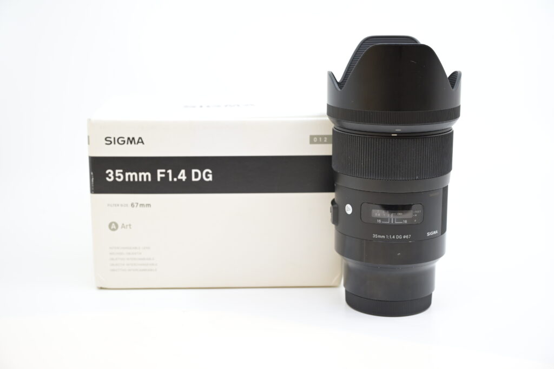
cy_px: 184
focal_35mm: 58
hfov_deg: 34.5
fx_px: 893
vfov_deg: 23.4
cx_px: 277
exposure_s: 1/250
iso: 1600
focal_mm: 58
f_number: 6.3
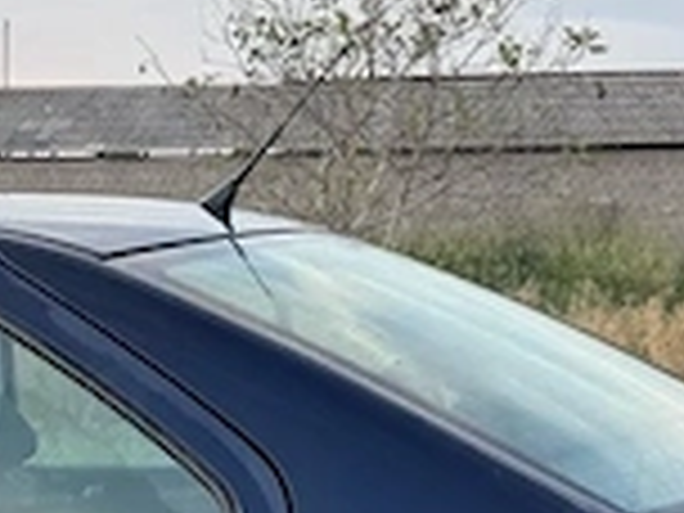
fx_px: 1877
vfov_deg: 15.1
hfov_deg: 20.2
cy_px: 598
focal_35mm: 95
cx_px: 40
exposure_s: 1/196
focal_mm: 6.76
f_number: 1.78
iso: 64
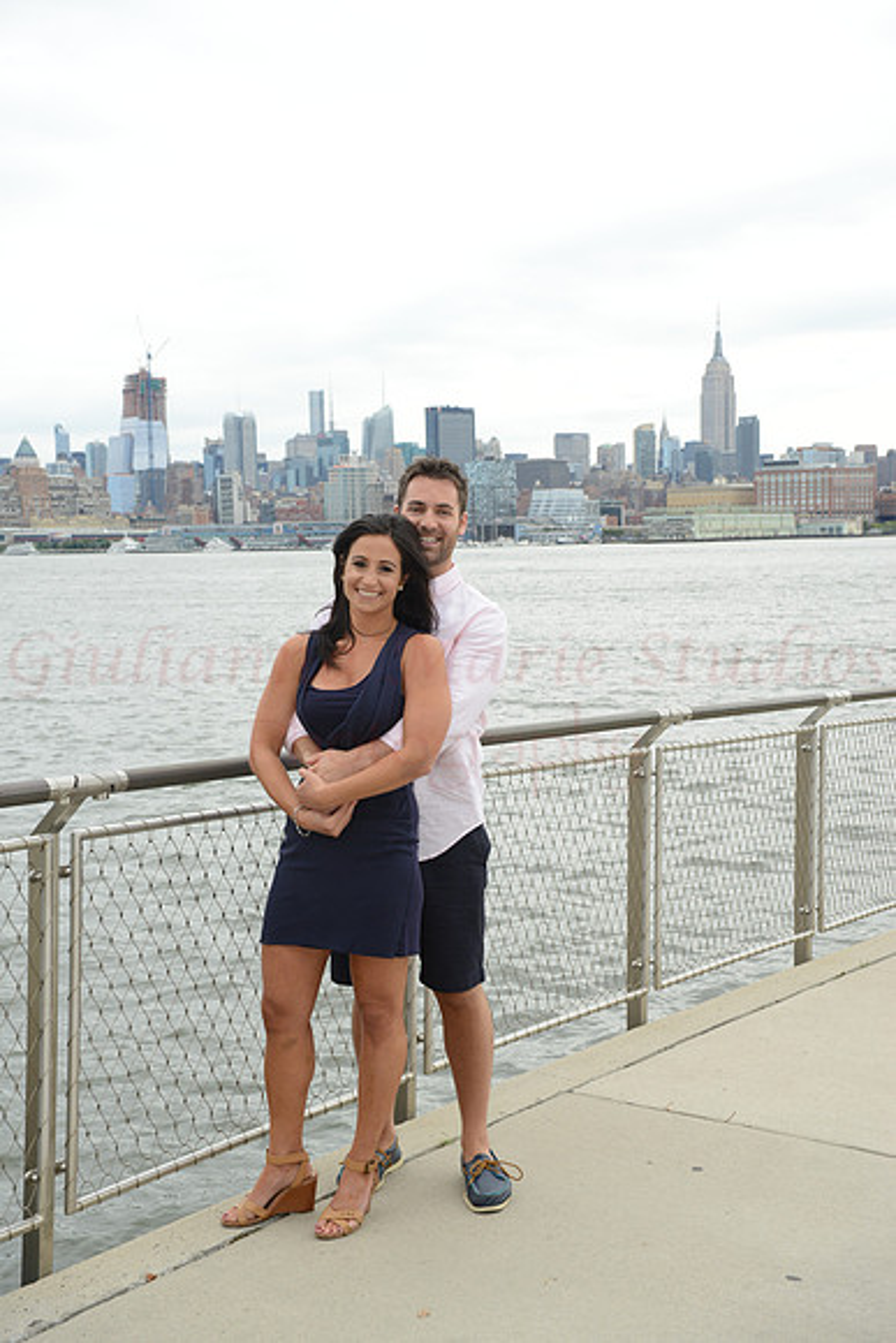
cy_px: 672
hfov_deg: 28.1
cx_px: 448
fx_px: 1791
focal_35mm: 48
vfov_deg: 41.1
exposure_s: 1/250
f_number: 10
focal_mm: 48
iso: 400
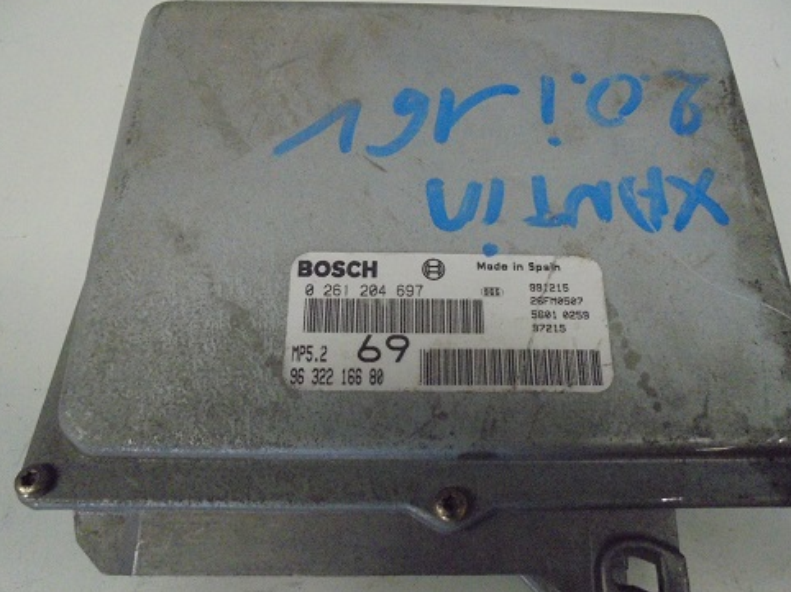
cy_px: 314
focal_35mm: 28
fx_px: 640
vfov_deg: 49.7
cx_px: 419
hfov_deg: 63.4
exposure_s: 1/80
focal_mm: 4.6
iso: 800
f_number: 3.5
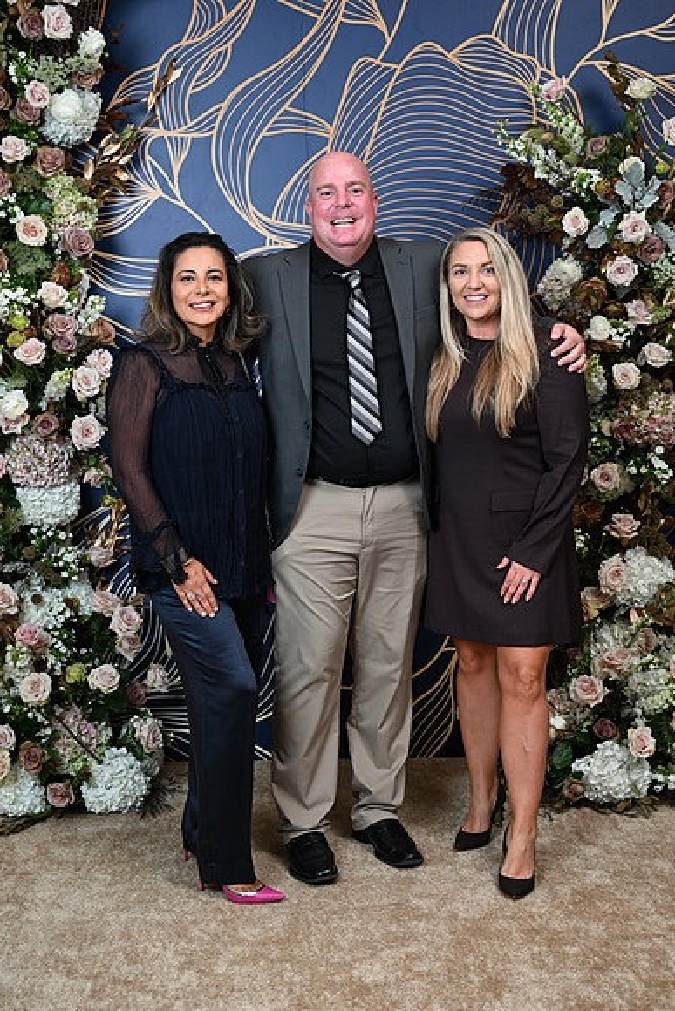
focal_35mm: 49
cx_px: 338
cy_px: 506
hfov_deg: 27.5
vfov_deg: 40.3
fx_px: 1377
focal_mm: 49
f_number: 5.6
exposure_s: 1/125
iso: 125
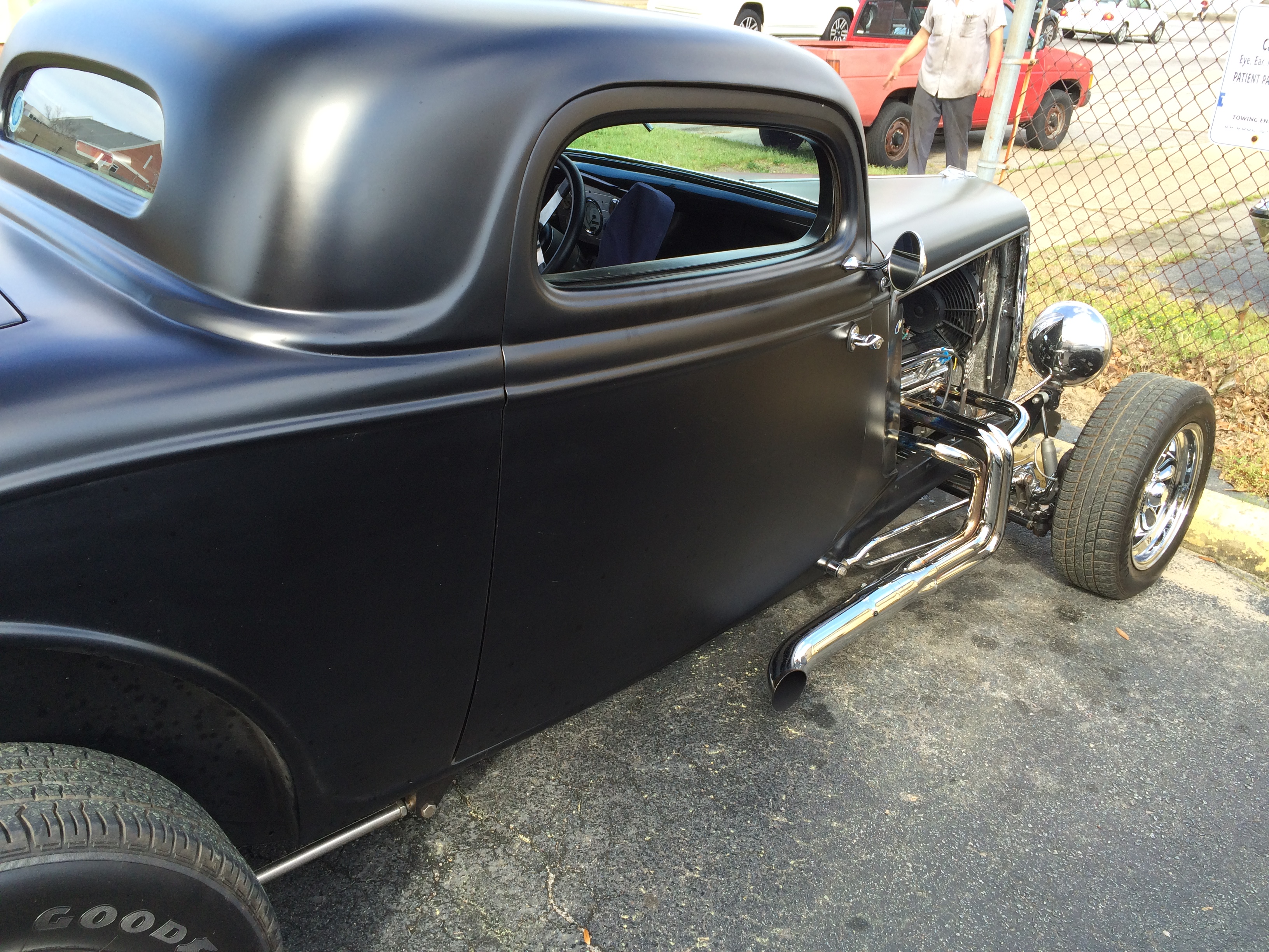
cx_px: 634
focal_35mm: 29
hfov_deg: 61.7
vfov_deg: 48.2
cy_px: 476
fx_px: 1063
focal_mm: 4.15
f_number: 2.2
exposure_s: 1/263
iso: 32
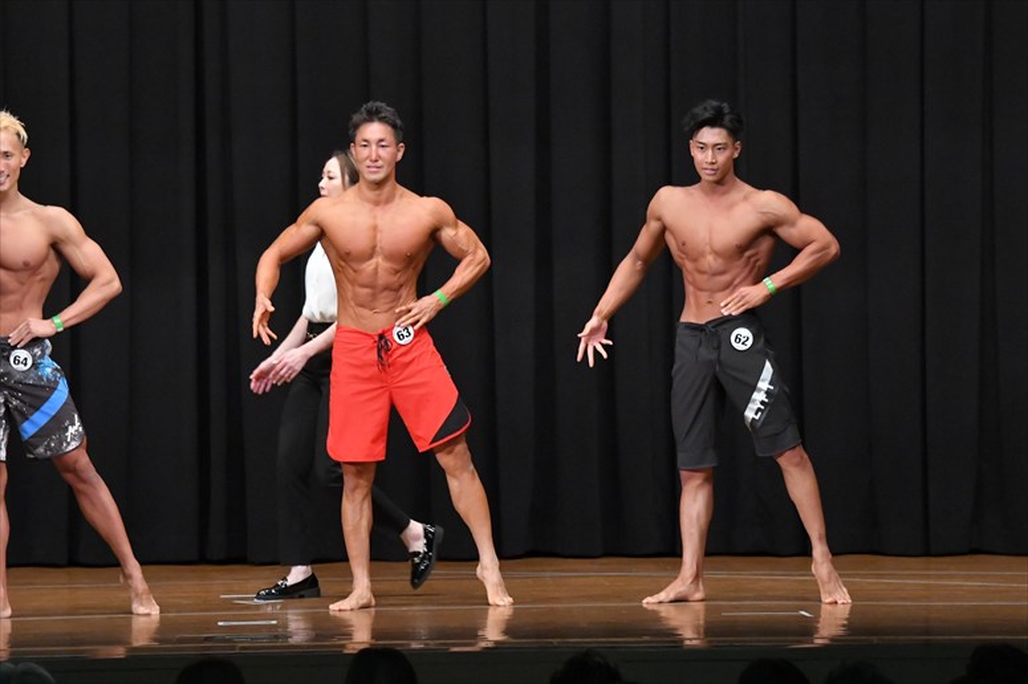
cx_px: 514
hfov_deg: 11.0
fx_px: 5337
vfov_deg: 7.3
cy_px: 342
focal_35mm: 187
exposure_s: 1/400
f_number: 5.6
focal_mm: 125
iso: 8000
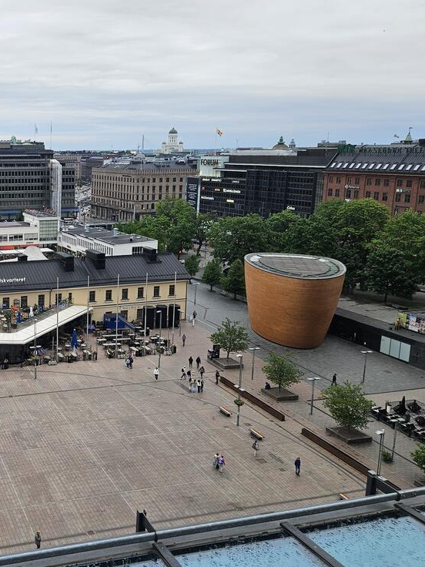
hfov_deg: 36.5
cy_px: 254
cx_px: 22
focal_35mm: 36
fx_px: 589
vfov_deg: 51.3
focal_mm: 5.4
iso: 25
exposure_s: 1/338
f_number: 1.8
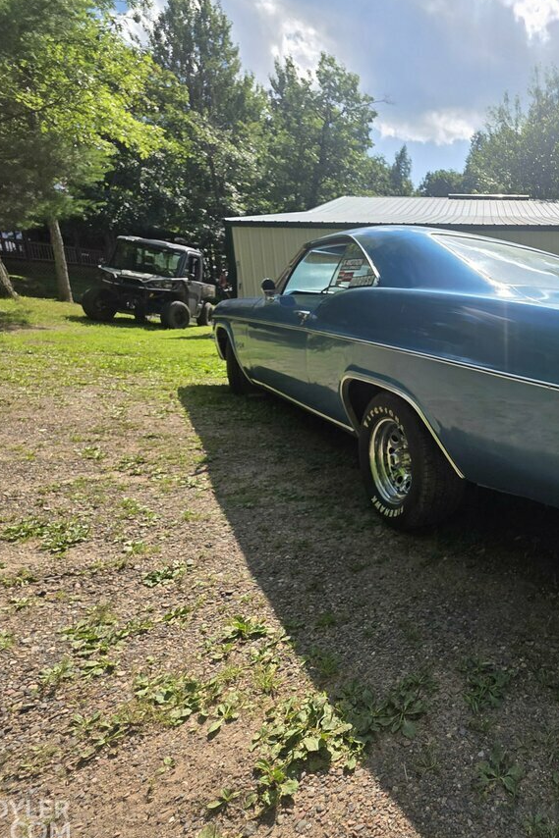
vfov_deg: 86.9
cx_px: 502
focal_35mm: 19
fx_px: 443
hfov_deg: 55.9
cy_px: 419
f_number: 1.9
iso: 40
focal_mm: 2.2
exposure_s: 1/1967
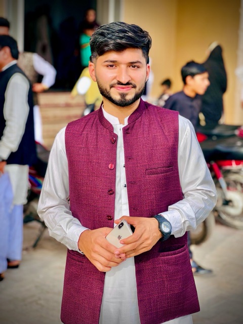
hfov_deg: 19.1
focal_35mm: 77
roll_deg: -2.5
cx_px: 122
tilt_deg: -7.5
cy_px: 162
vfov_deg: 25.3
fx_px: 721
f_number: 2.8
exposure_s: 1/232
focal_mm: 9
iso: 25
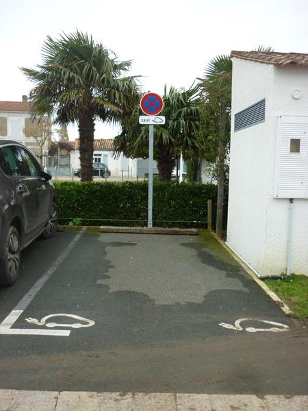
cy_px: 206
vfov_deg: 55.4
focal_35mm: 33
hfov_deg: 42.9
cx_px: 154
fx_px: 391
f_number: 2.8
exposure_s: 1/100
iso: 80
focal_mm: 5.5
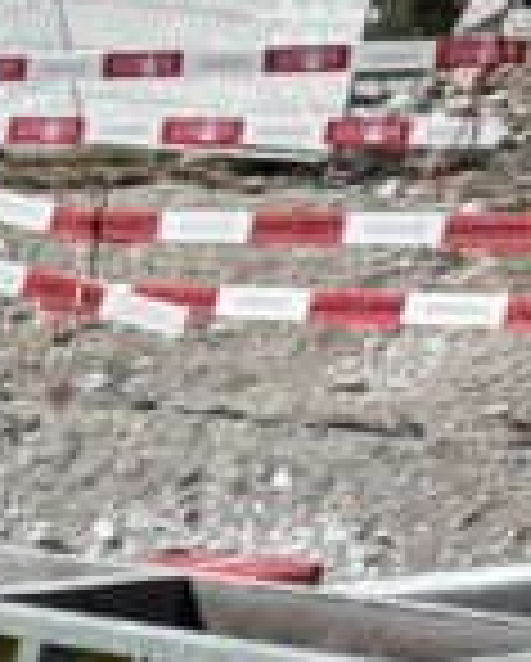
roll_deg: -0.7
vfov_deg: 10.0
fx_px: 3195
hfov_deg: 7.7
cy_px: 1720
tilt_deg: -26.4
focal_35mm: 163
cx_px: -1292
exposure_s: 1/4049
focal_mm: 6.76
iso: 80
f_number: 1.78
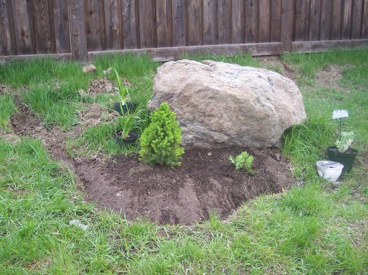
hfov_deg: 49.0
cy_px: 138
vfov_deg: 37.7
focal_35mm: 38
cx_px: 184
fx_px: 404
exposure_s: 1/250
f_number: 2.8
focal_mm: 8
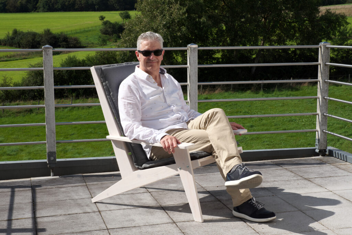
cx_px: 176
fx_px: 704
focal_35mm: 72
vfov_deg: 18.9
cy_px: 118
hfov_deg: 28.1
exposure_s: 1/80
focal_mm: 48
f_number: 18
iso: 100
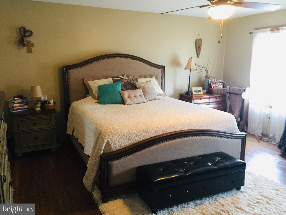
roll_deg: +0.3
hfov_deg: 61.7
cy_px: 108
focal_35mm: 29
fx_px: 240
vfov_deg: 48.2
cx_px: 143
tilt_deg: -11.2
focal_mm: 4.15
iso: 100
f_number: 2.2
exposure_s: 1/15
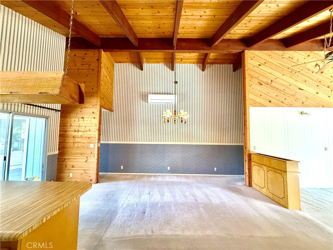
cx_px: 166
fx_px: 135
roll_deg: -0.7
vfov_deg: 85.7
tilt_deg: +3.8
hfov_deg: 102.1
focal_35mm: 14
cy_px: 125
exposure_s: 1/120
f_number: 2.2
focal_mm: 2.22
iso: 500
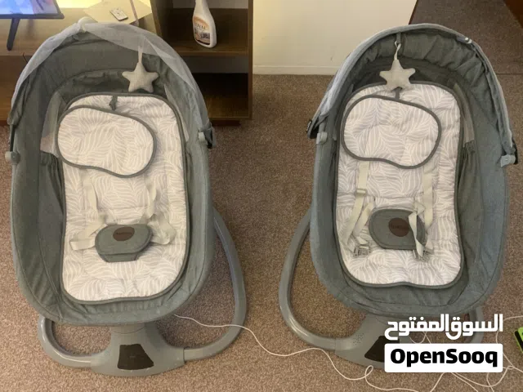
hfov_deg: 67.3
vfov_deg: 53.1
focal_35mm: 26
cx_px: 262
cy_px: 196
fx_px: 393
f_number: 1.8
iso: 400
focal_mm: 4.25
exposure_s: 1/25
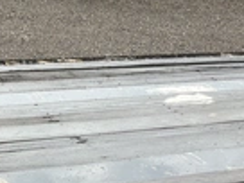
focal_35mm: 85
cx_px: 59
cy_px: 239
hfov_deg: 22.8
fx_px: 599
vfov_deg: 16.4
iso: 20
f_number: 1.8
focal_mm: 3
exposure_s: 1/181
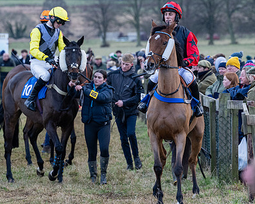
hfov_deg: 5.9
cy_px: 78
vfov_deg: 4.7
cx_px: 187
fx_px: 2466
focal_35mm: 327
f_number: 4
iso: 800
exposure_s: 1/400
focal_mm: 135
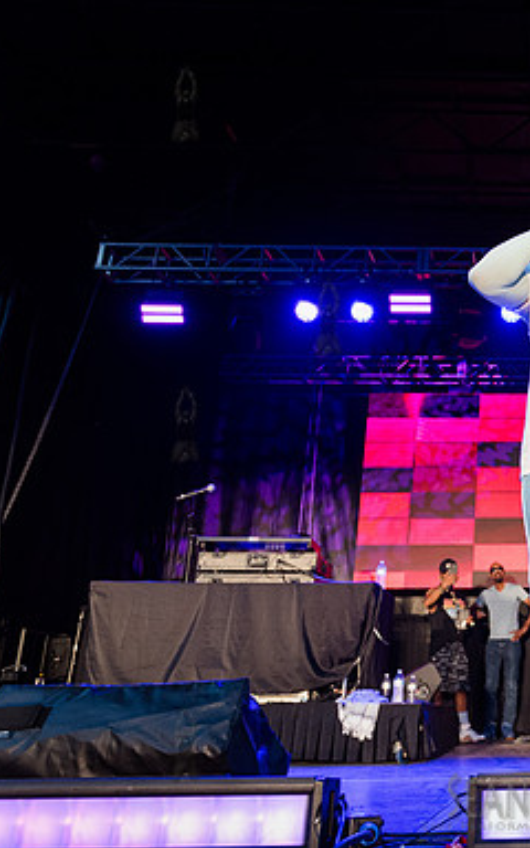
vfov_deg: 52.7
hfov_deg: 30.1
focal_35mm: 37
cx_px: 612
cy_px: 423
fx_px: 855
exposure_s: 1/320
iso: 2000
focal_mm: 24
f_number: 3.5
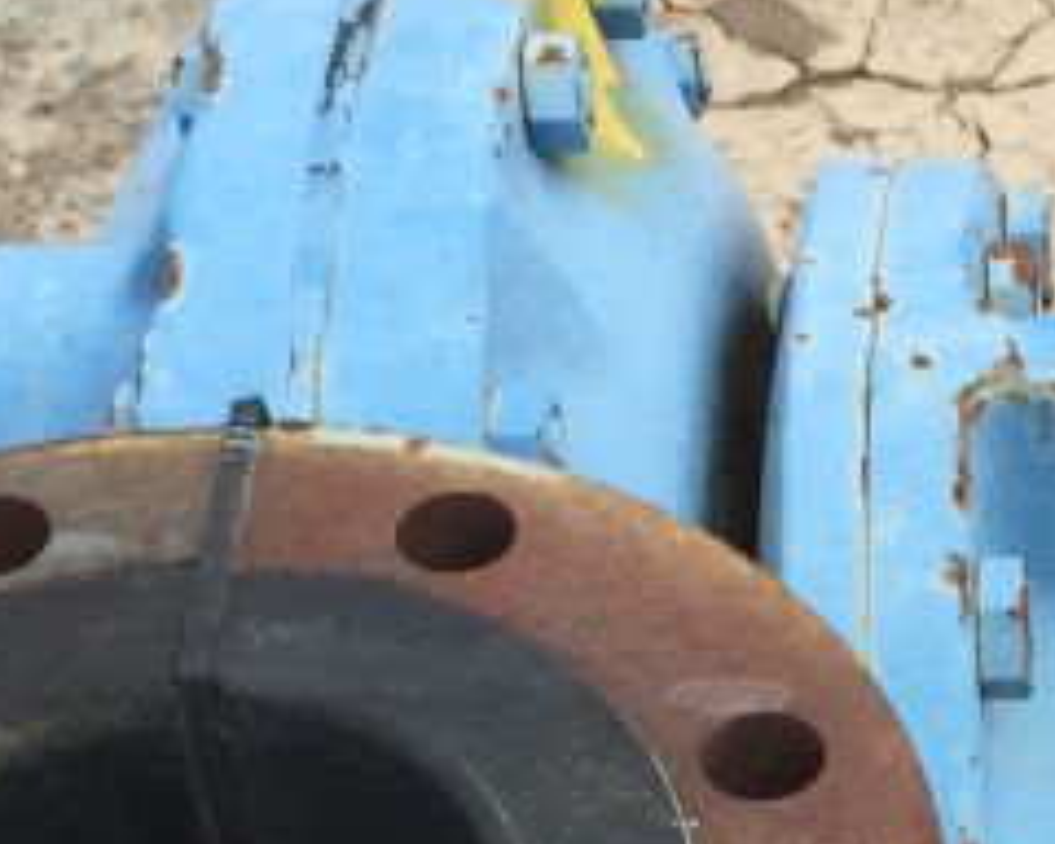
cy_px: 1490
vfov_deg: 12.1
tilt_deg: -47.5
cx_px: 1328
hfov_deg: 15.6
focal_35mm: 118
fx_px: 3684
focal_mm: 4.15
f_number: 2.2
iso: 32
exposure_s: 1/1163
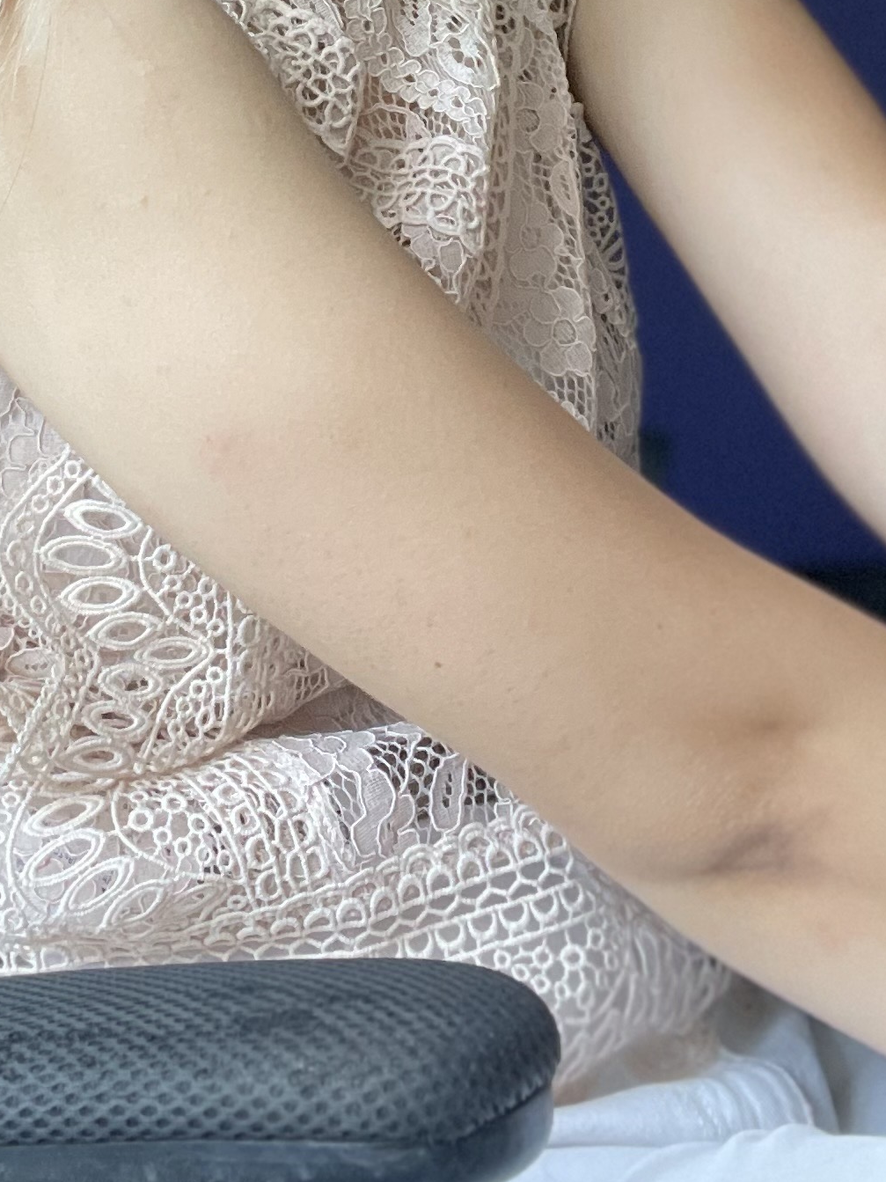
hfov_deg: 21.3
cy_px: -89
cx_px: 319
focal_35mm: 69
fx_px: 2355
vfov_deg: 26.2
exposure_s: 1/60
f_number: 2.2
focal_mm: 2.71
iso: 320
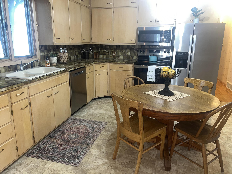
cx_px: 116
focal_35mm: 26
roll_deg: -0.7
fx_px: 174
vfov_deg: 53.1
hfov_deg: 67.3
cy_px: 87
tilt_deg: -14.6
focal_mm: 5.7
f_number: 1.5
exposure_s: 1/13
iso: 80
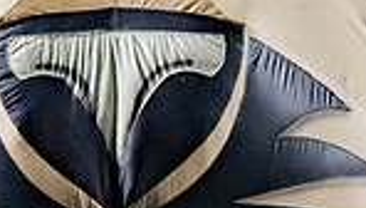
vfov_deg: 1.5
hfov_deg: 2.7
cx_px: 284
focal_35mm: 795
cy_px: 531
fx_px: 7732
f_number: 2.8
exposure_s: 1/1250
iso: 4000
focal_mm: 138
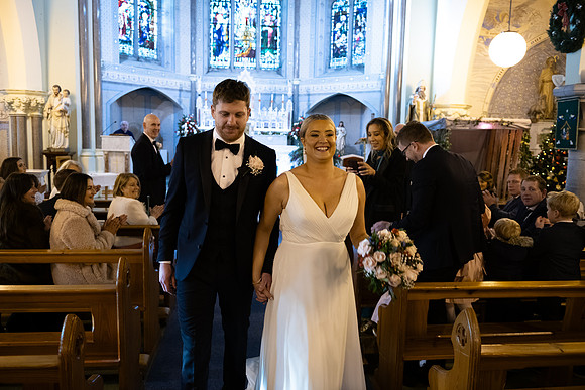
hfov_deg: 63.6
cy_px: 195
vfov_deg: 45.0
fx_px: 471
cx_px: 292
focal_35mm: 29
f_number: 3.5
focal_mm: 29
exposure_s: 1/160
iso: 1250
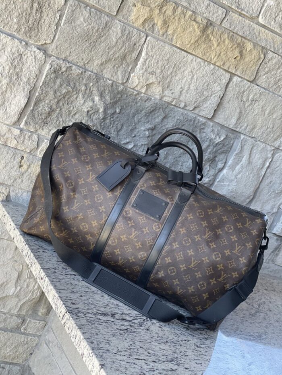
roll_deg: -25.8
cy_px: 188
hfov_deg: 22.9
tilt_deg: -10.8
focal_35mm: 64
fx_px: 695
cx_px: 141
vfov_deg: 30.3
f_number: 2.2
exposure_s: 1/121
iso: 64
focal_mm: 7.5
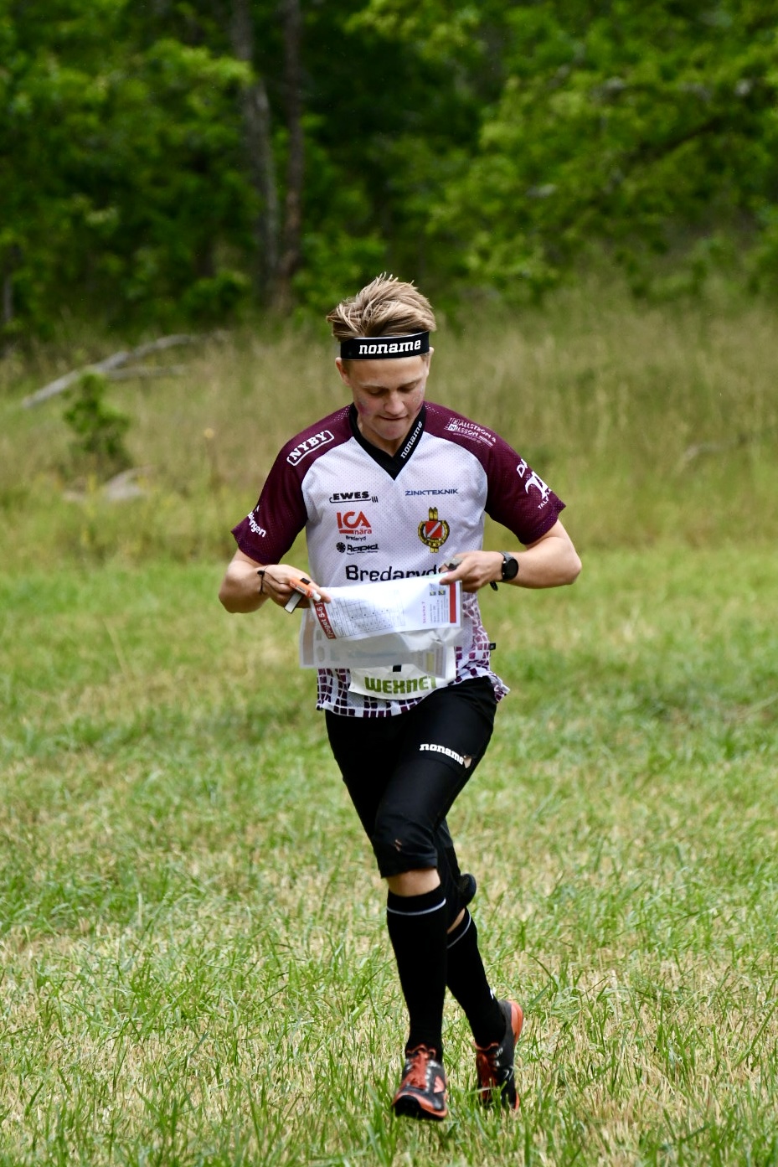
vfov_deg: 9.5
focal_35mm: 217
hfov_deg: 6.3
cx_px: 389
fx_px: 7032
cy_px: 584
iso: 1600
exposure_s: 1/1000
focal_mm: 145
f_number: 4.8
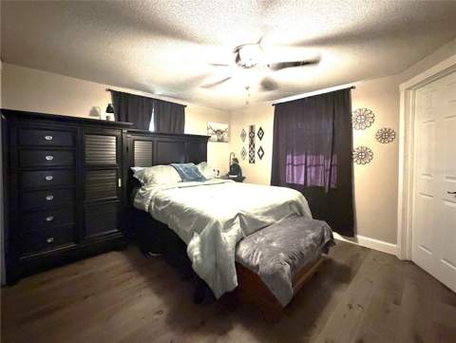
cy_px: 172
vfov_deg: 85.8
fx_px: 185
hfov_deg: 102.0
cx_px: 228
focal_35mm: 14
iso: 1250
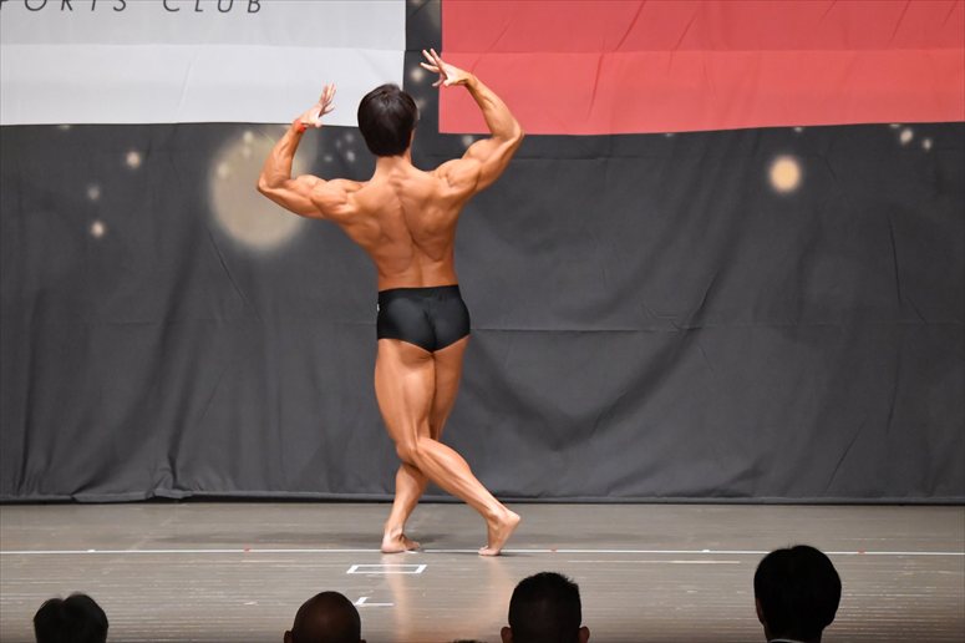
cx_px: 482
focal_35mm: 202
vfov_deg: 6.8
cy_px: 322
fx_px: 5412
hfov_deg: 10.2
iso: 8000
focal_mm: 135
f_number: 5.6
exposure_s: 1/400
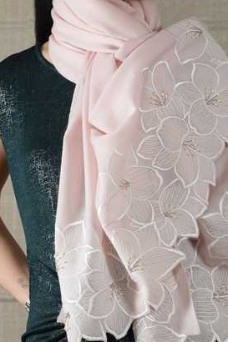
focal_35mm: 256
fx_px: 2434
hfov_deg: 5.4
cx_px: 131
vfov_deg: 8.0
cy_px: 158
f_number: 20
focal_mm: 200
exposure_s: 1/100
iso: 160
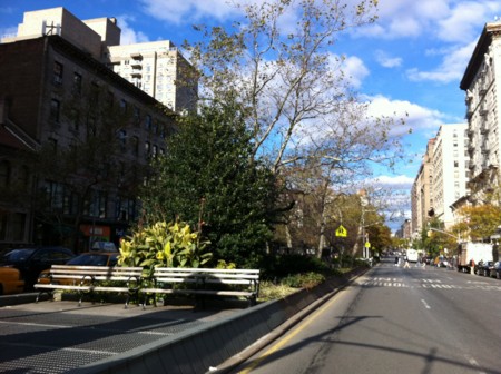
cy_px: 187
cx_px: 250
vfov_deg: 40.6
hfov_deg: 52.7
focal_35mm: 35
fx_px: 506
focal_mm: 3.85
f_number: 2.8
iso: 80
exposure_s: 1/887
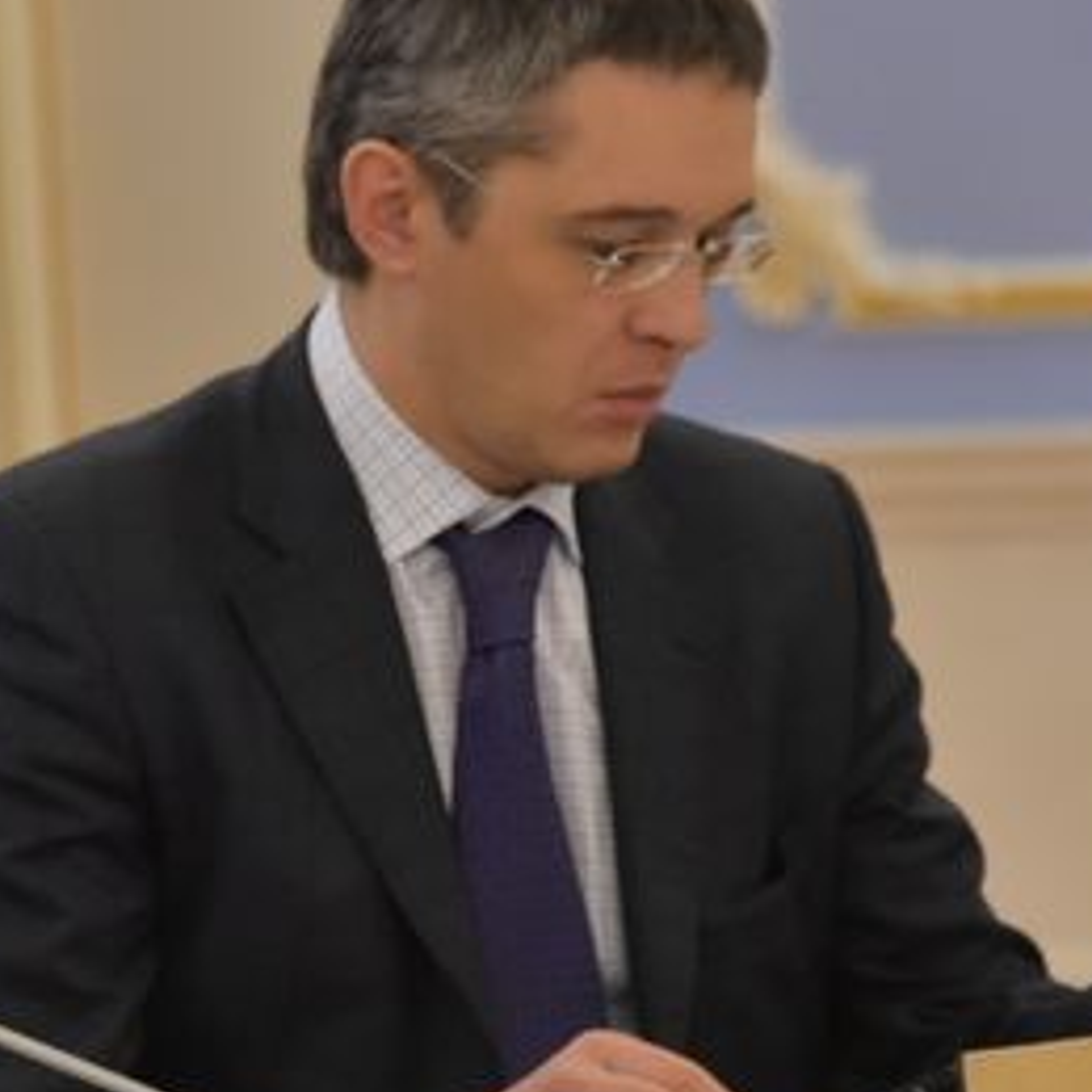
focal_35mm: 526
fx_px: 18773
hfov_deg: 3.3
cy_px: 638
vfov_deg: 3.3
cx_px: -128
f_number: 7.1
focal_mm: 230
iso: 6400
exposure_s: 1/200
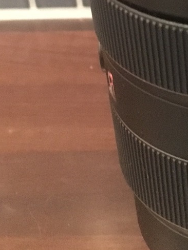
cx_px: 253
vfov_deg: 20.3
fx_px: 688
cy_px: 32
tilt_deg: -34.3
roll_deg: +1.0
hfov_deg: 14.8
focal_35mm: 95
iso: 1000
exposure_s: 1/17
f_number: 2.2
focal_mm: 4.15
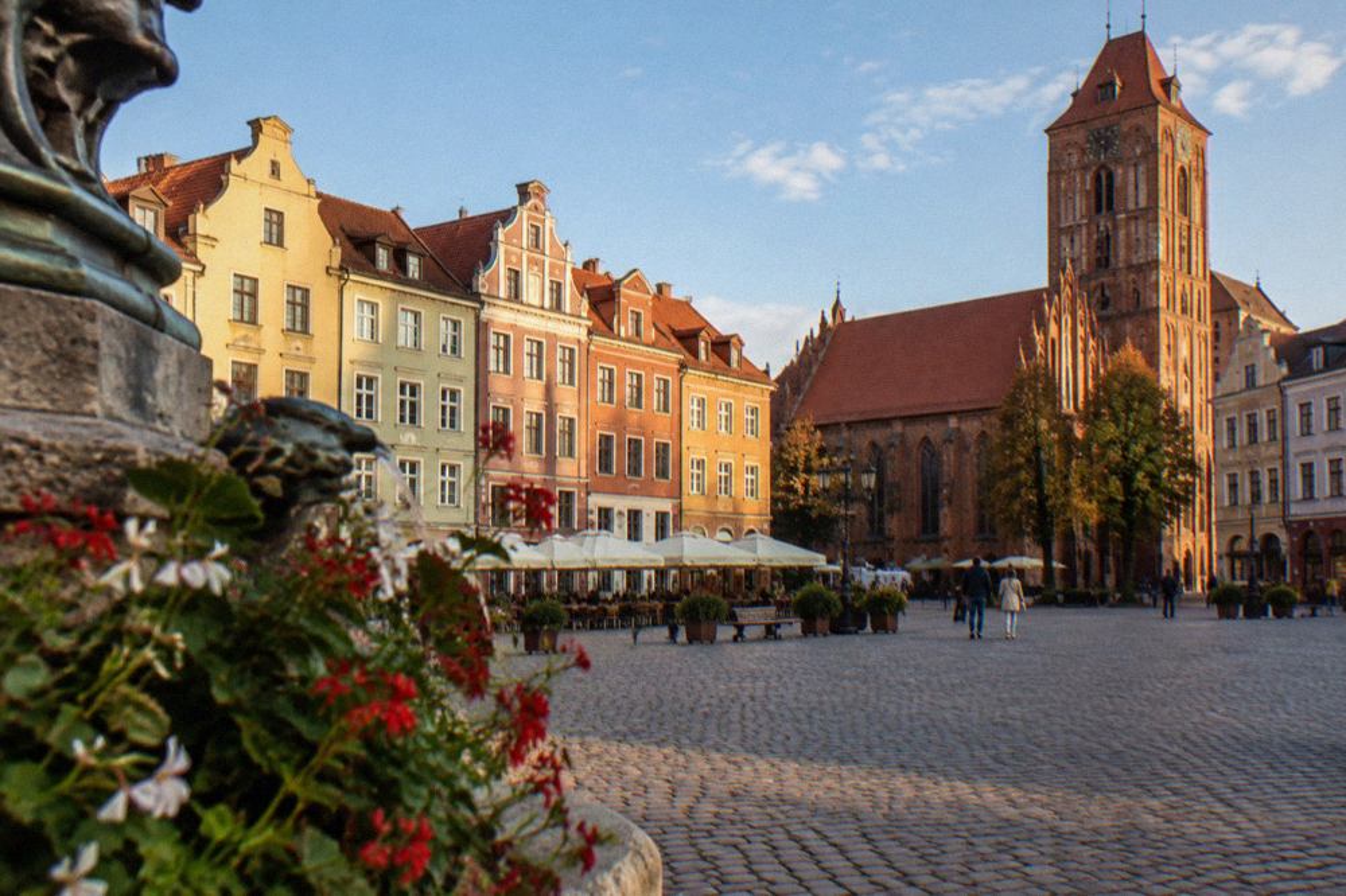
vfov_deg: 35.9
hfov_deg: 51.9
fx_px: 1383
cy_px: 448
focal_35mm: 37
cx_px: 673
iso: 500
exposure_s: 1/640
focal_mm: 37
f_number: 7.1
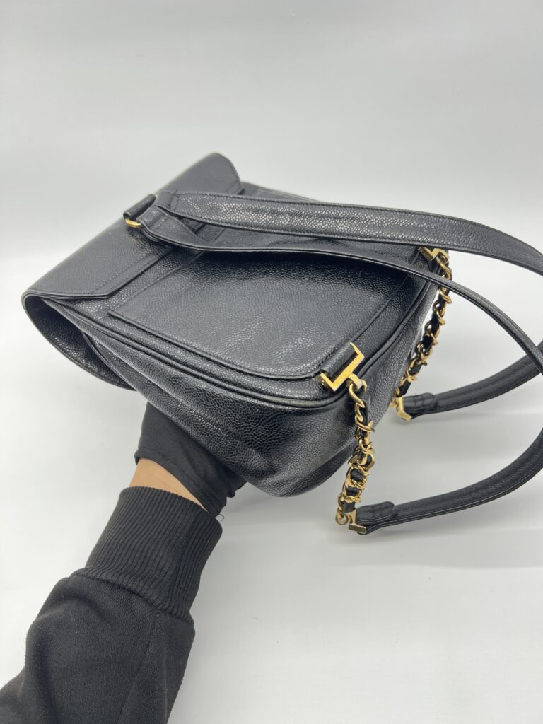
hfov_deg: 53.1
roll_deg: +4.8
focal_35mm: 26
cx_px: 272
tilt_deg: -42.6
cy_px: 362
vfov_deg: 67.3
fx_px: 544
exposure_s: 1/100
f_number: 1.5
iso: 64
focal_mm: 5.7
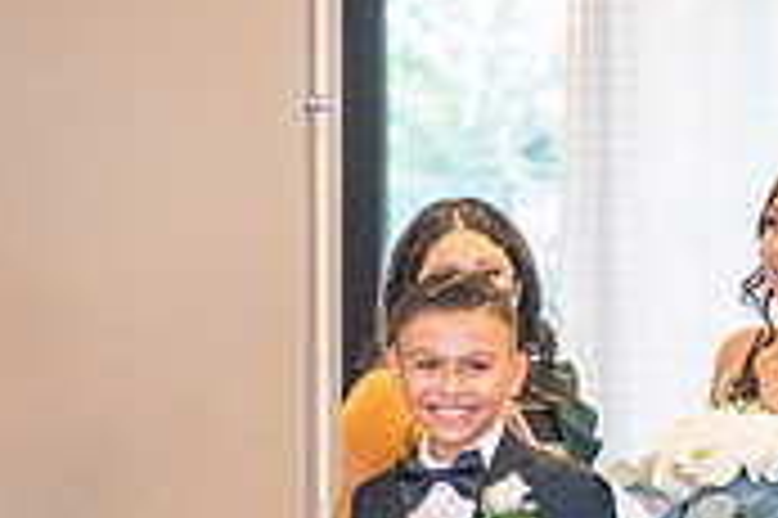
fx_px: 5074
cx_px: 756
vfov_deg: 5.8
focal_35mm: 235
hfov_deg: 8.7
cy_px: 709
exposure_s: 1/125
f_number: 2.8
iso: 1600
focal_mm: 70
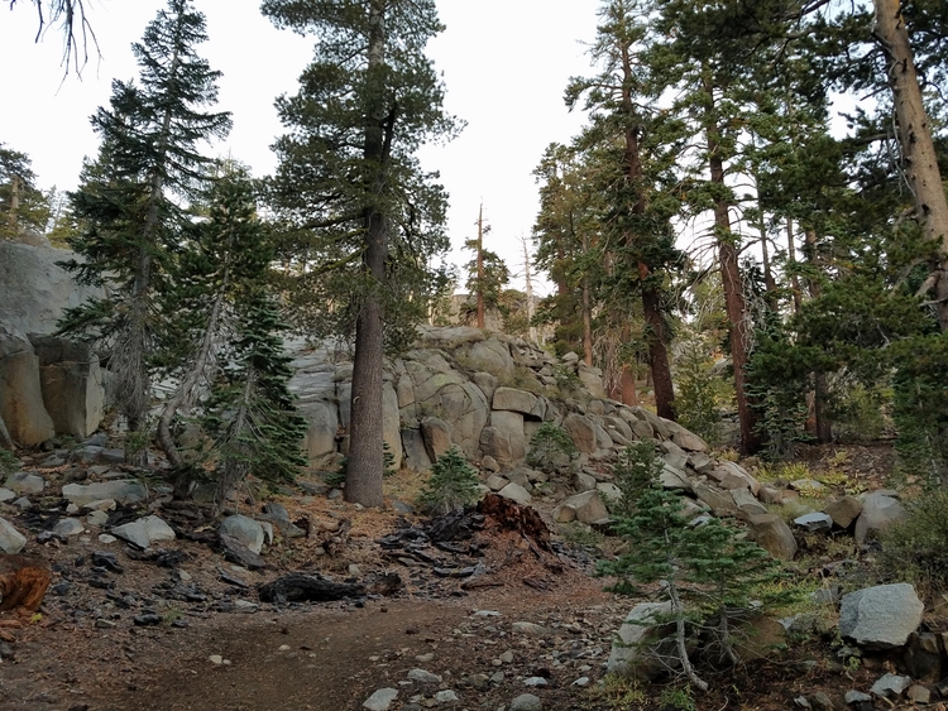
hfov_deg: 67.3
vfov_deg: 53.1
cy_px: 356
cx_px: 474
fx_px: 712
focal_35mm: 26
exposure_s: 1/50
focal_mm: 4.2
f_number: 1.7
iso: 64
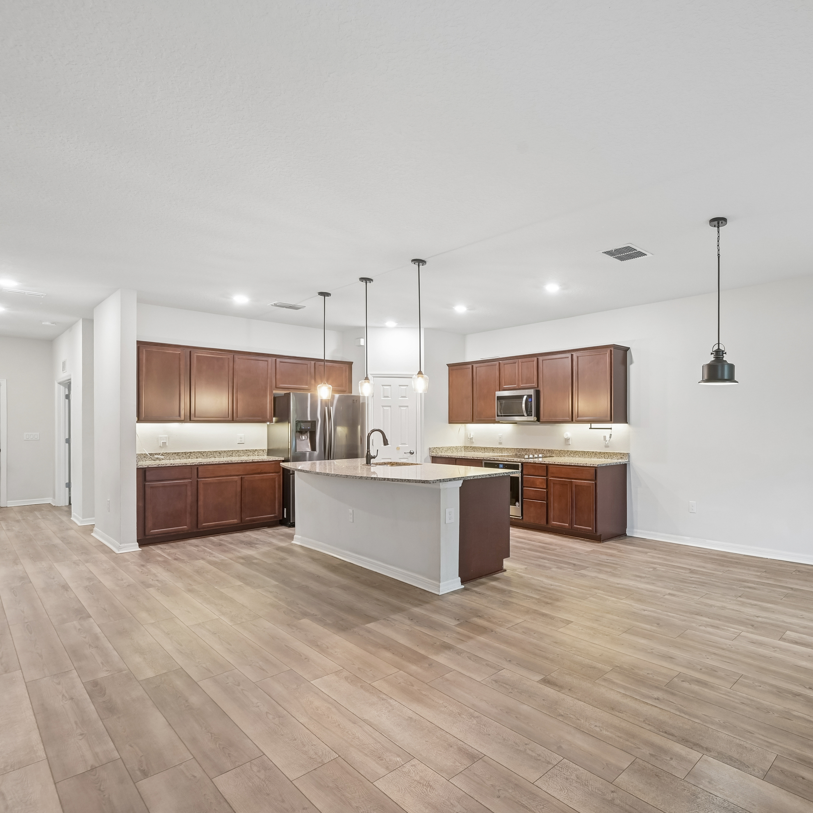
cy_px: 404
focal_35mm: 18
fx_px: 478
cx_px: 607
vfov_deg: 80.7
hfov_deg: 75.1
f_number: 8
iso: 400
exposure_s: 1/6
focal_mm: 14
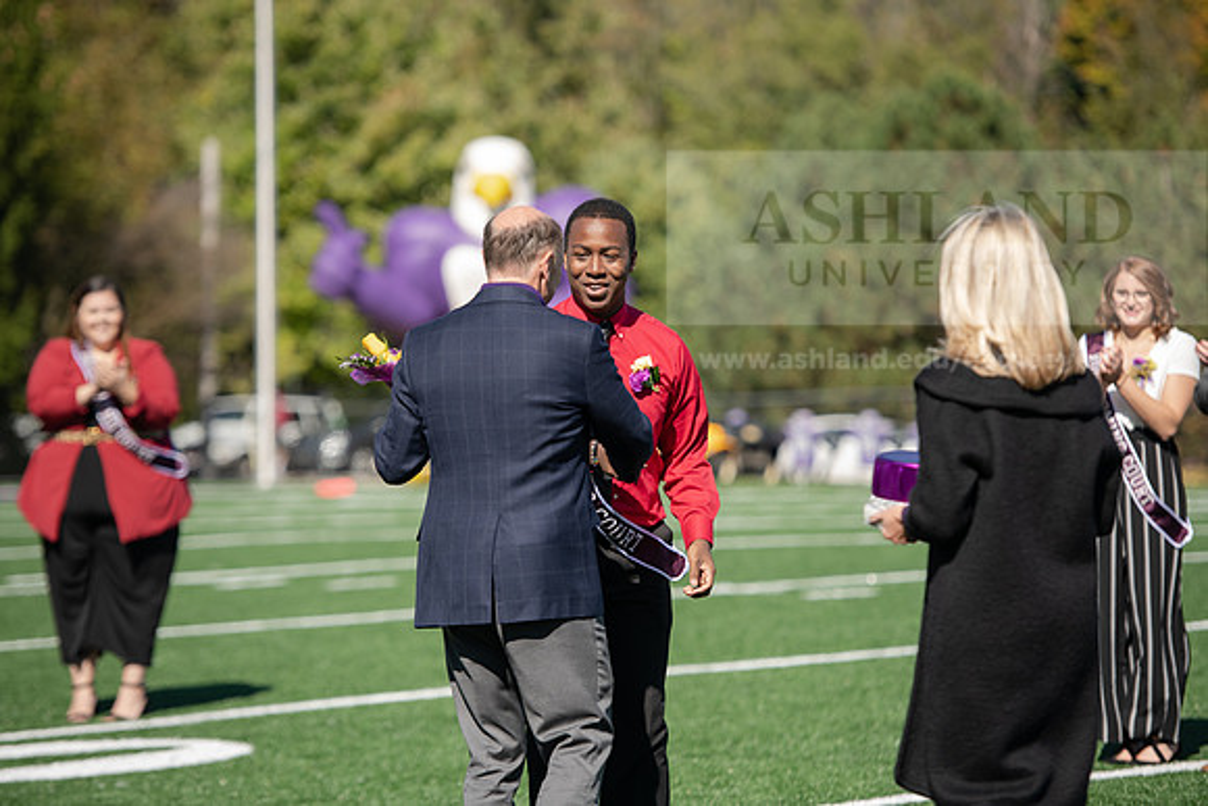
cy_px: 403
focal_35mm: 155
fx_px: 5202
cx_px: 604
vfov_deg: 8.9
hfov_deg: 13.2
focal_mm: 155
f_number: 3.2
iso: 200
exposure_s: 1/1600
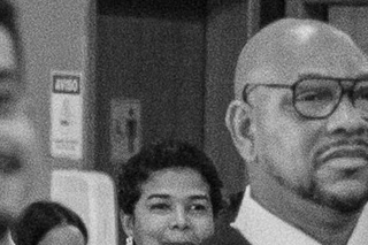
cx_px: -129
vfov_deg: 2.4
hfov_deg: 3.6
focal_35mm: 577
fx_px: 5895
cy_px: 267
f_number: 1.4
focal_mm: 35
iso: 4000
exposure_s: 1/320
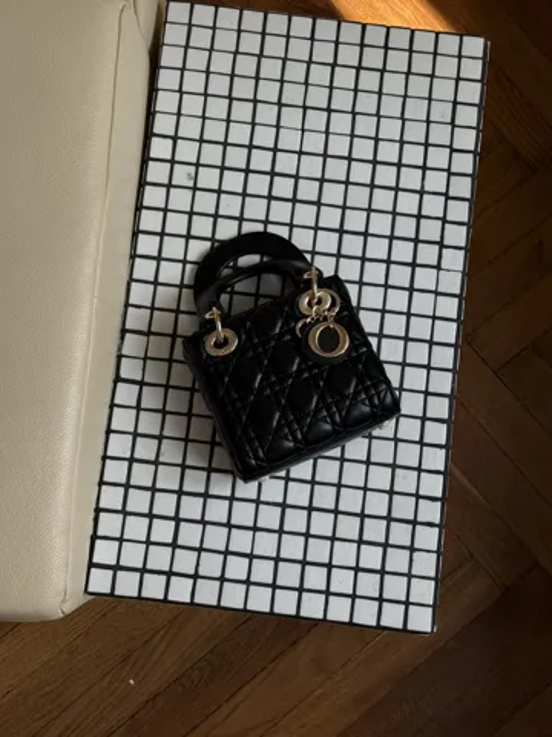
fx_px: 1021
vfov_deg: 39.7
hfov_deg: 30.3
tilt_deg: -81.1
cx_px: 276
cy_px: 368
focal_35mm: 48
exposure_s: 1/1133
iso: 64
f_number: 1.78
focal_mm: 6.76
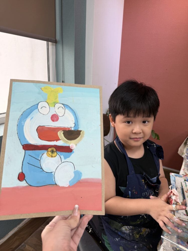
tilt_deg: -17.4
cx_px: 94
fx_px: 174
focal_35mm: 24
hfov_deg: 56.8
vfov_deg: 71.6
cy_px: 126
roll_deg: -2.1
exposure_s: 1/121
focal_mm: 6.76
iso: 64
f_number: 1.78
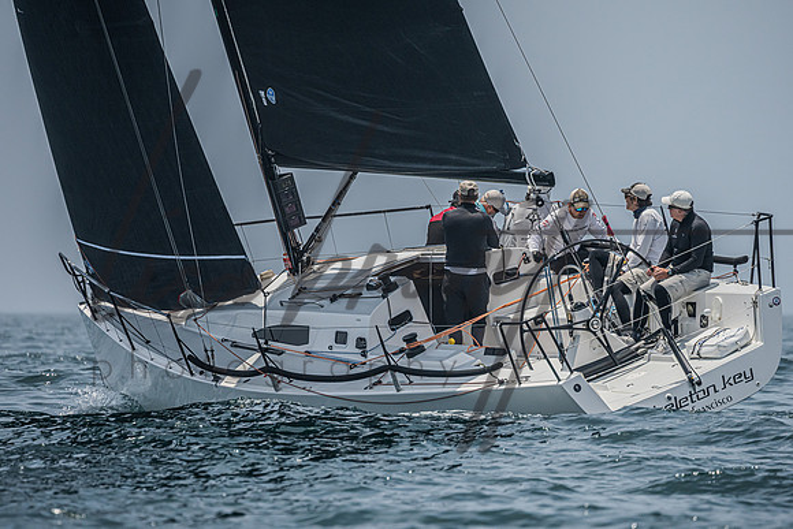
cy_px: 281
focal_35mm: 471
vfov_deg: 2.9
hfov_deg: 4.4
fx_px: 10371
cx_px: 419
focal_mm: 400
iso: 400
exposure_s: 1/5000
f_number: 6.3
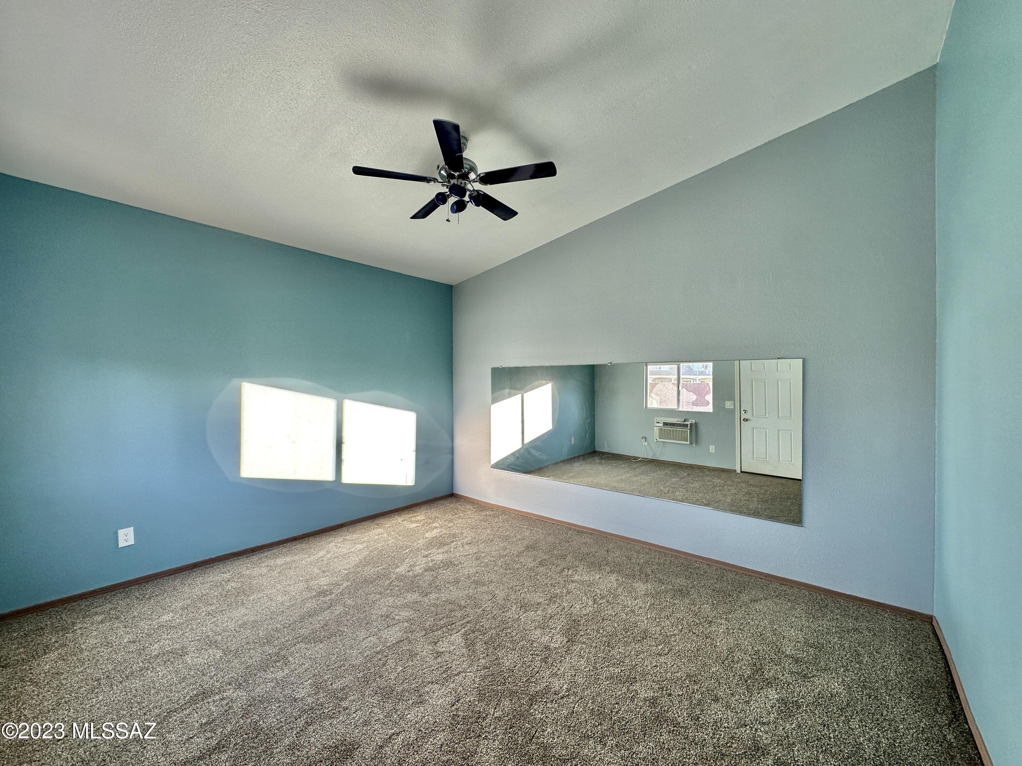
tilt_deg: +0.5
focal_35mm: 14
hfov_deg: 102.1
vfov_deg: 85.7
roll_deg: -0.1
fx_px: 413
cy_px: 383
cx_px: 511
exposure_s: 1/99
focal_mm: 2.22
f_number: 2.2
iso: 50
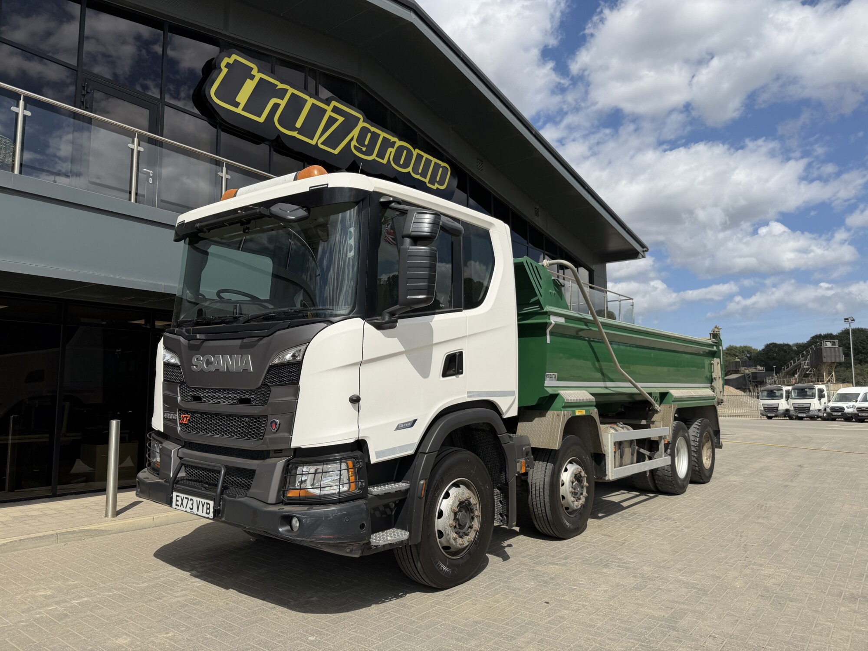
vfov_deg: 56.8
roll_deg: +1.2
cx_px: 434
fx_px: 602
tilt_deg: +7.3
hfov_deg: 71.6
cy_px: 326
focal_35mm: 24
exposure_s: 1/6173
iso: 80
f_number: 1.78
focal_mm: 6.76
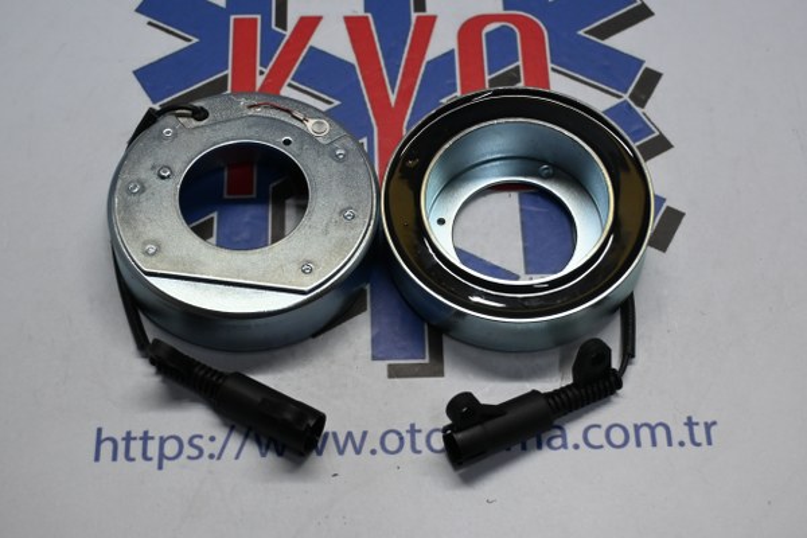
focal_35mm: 58
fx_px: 1311
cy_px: 269
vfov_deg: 23.2
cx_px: 404
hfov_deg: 34.2
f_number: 5.6
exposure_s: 1/125
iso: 800
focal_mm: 39
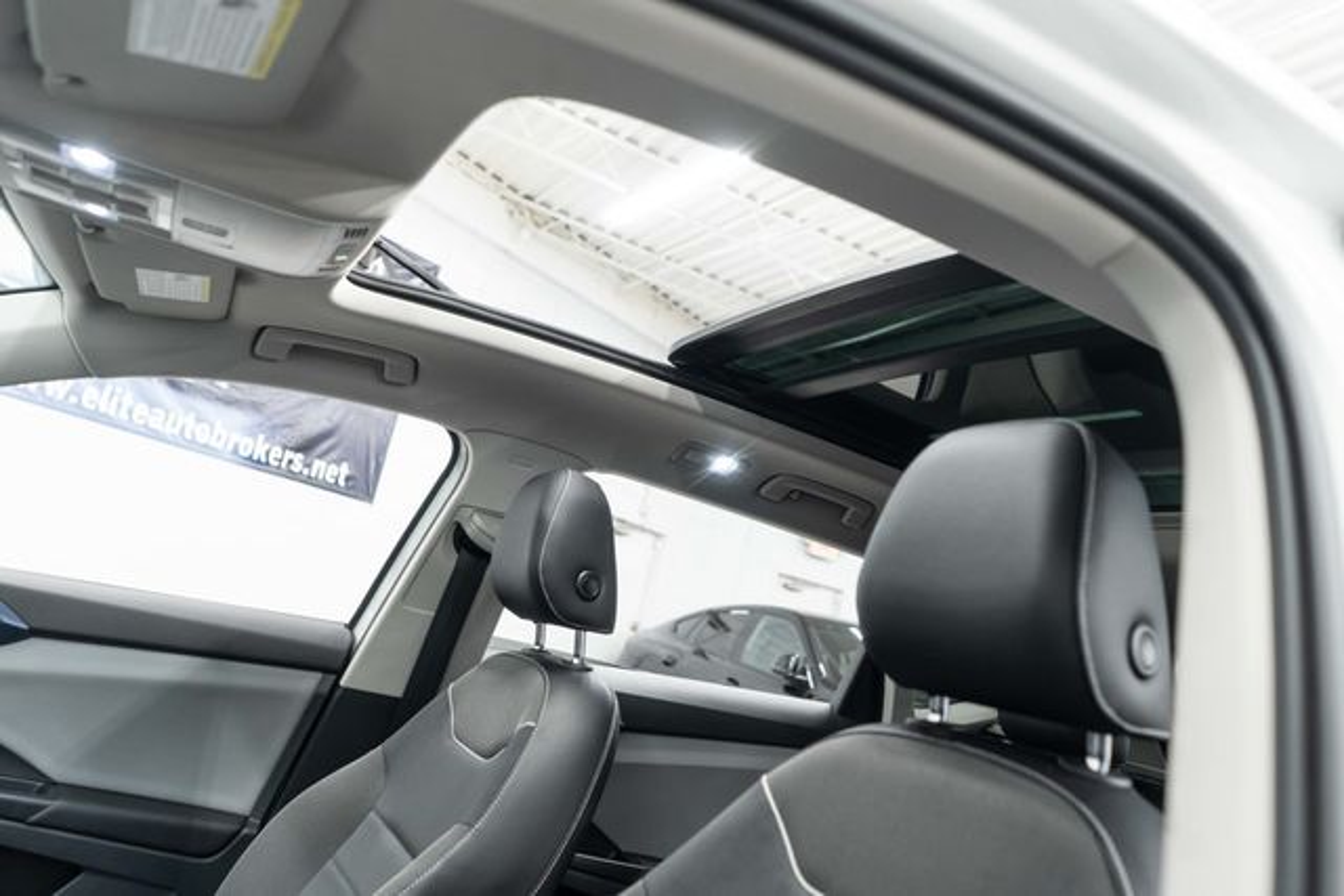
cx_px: 672
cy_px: 448
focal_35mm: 28
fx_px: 1046
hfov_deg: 65.5
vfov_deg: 46.4
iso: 1000
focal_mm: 28
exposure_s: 1/40
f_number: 3.5
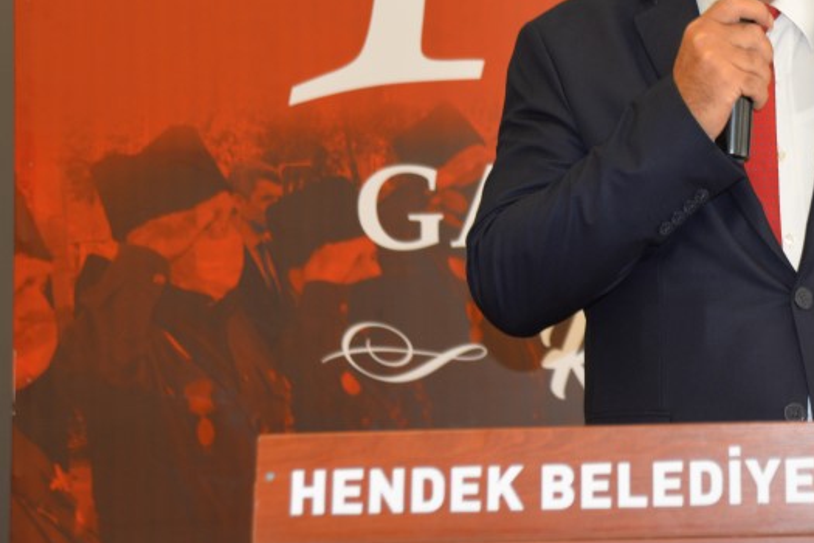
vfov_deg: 11.9
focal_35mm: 114
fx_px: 2577
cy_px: 47
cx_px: 854
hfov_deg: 17.4
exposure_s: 1/60
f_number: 3.8
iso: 500
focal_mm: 52
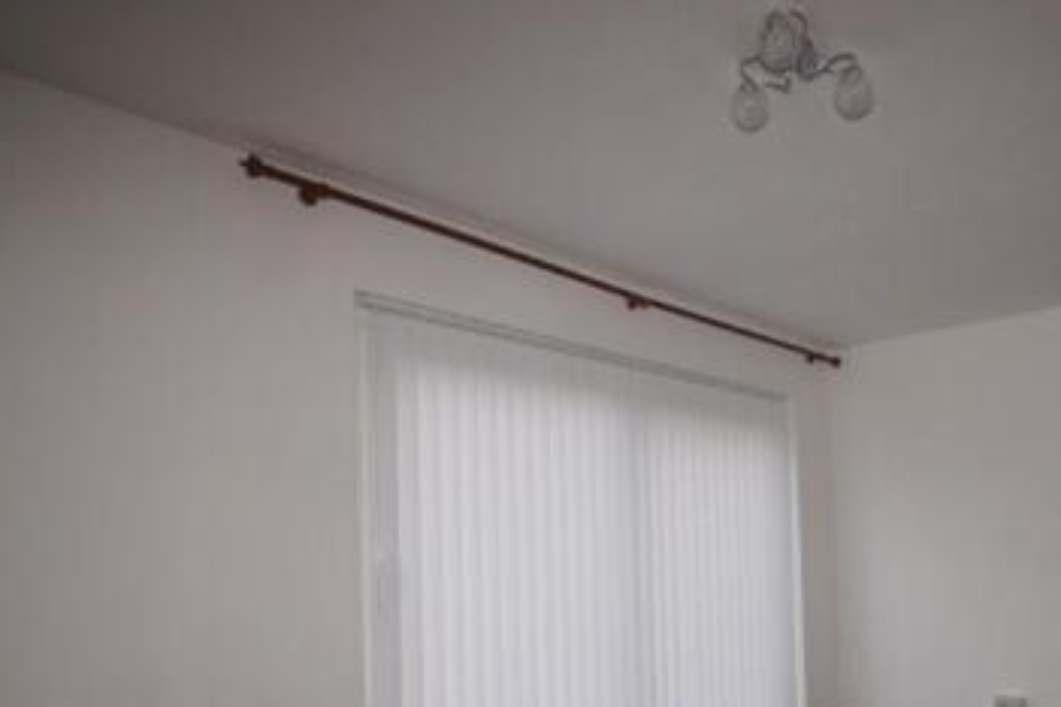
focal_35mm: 28
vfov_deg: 44.7
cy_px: 536
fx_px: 825
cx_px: 813
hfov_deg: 61.3
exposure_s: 1/60
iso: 320
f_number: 4
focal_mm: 10
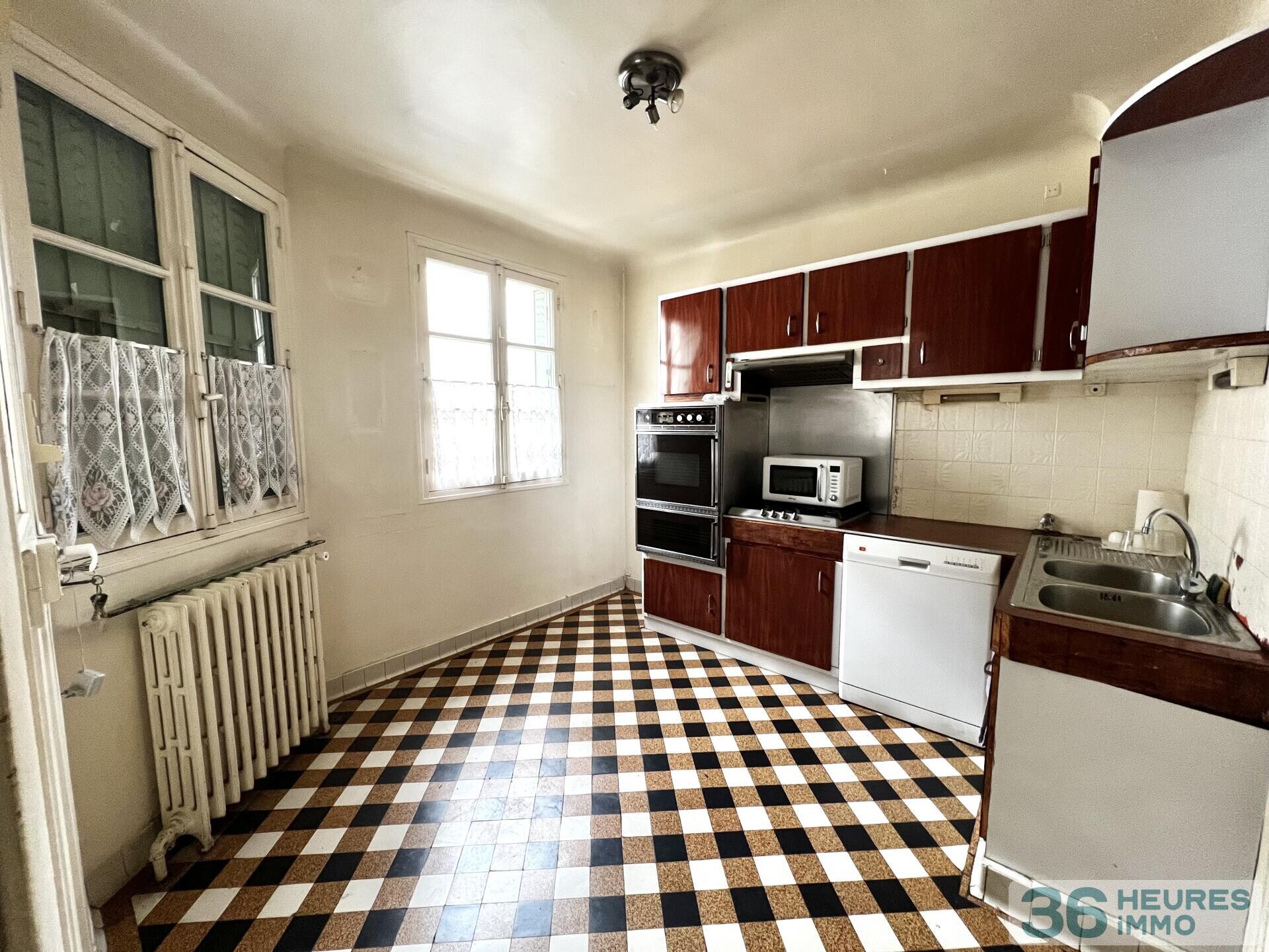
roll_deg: -0.2
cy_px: 476
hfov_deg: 106.2
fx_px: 477
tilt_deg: -6.3
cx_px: 634
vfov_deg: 89.9
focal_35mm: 13
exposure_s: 1/60
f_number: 1.8
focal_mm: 1.57
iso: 320
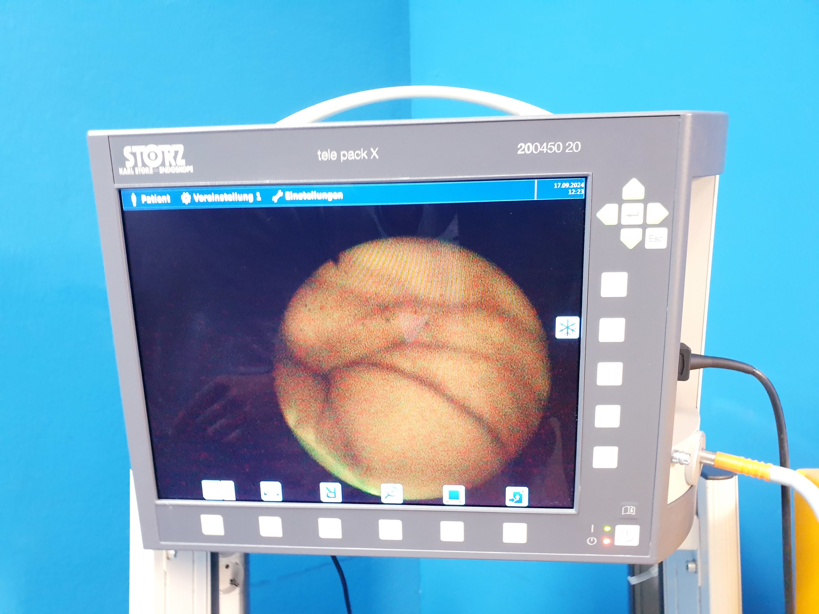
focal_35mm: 26
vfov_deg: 53.1
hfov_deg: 67.3
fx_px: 615
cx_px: 410
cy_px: 307
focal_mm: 4.3
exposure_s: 1/20
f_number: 2.4
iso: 320
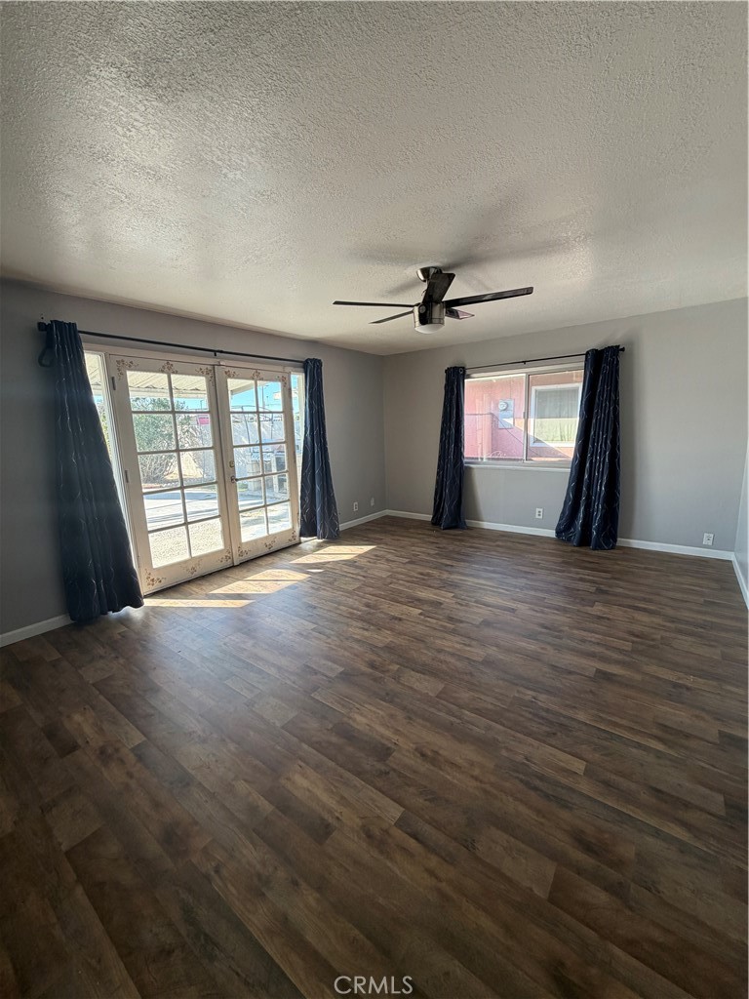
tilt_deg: -10.1
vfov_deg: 102.1
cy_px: 500
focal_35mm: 14
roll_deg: +1.8
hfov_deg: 85.7
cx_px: 374
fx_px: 404
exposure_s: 1/121
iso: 100
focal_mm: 2.22
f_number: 2.2
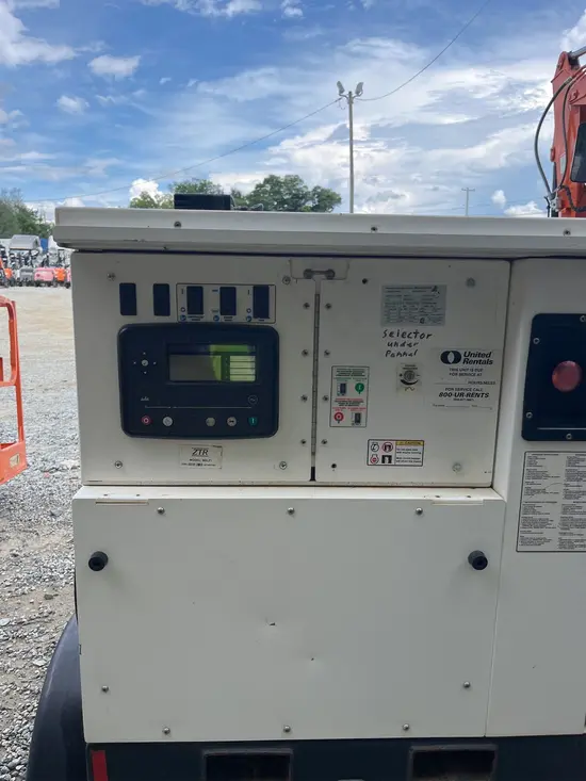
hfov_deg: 53.1
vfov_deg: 67.3
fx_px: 587
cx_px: 293
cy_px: 390
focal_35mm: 26
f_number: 1.6
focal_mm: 5.1
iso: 50
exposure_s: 1/1580
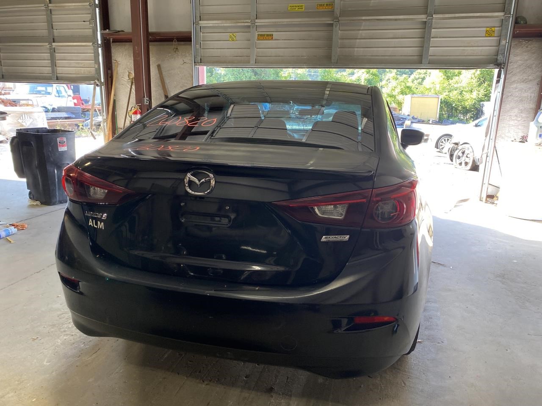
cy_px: 203
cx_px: 271
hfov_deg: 67.3
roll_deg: -3.3
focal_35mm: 26
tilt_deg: -11.4
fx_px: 407
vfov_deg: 53.1
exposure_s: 1/121
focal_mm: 4.25
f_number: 1.8
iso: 100
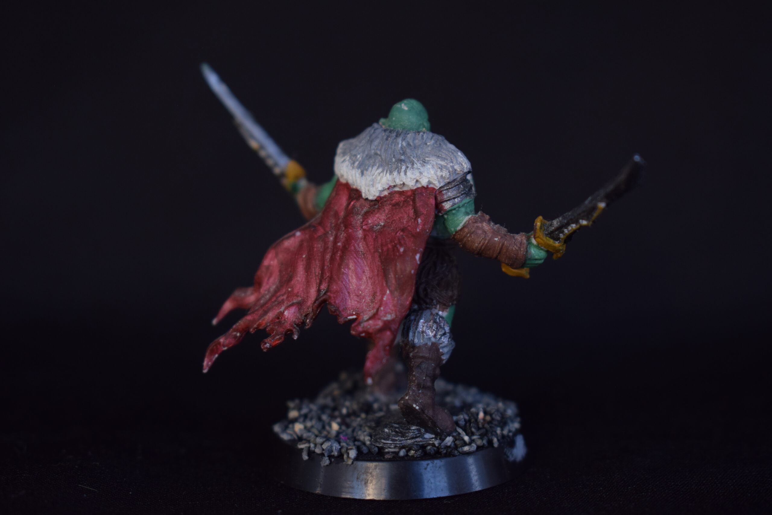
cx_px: 386
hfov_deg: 28.1
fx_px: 1544
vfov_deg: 18.9
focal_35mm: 72
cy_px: 258
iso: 400
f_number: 5.3
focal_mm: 48
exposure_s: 1/30
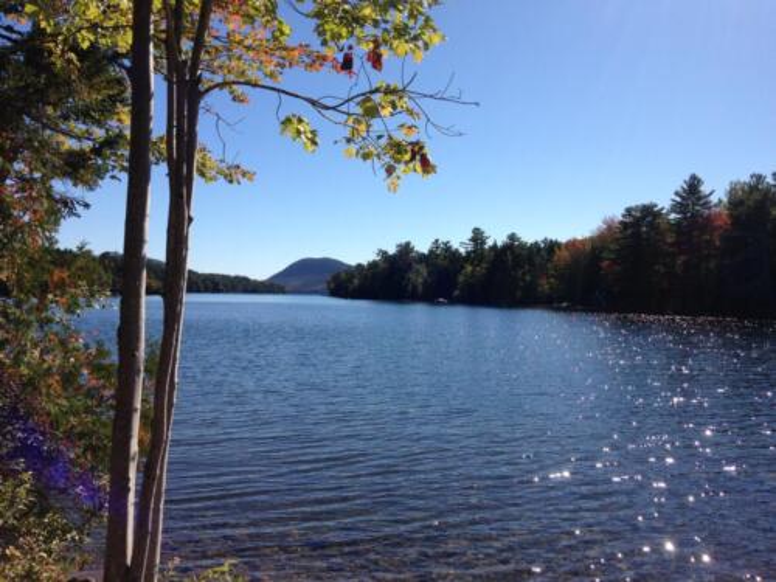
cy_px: 291
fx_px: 740
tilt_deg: -0.6
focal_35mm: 33
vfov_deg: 42.9
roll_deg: -0.1
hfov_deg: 55.4
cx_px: 388
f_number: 2.4
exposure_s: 1/2463
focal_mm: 4.12
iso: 50
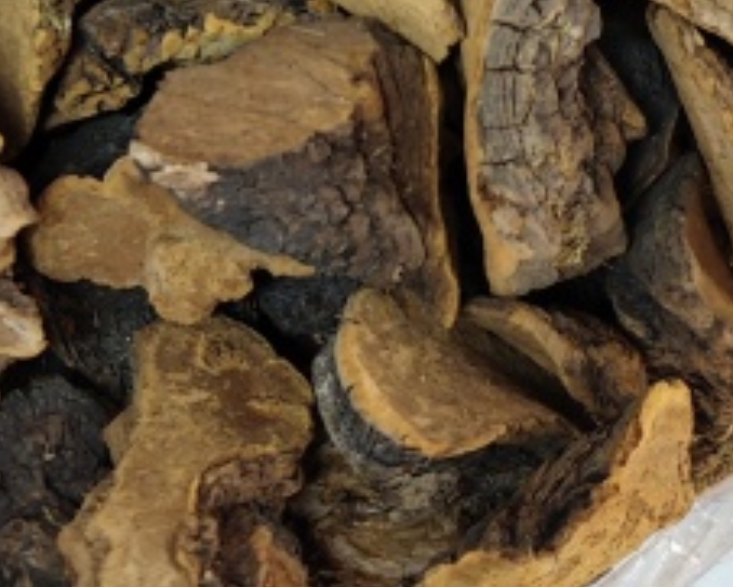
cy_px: -70
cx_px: 23
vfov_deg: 14.2
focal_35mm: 106
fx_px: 2301
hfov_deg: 17.7
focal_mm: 8.72
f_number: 1.63
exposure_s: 1/50
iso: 400
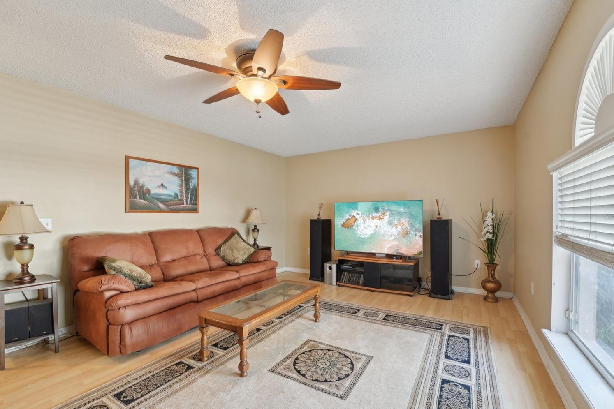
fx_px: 256
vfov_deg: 77.2
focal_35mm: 15
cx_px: 311
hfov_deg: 100.4
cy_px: 216
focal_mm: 14
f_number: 8
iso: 200
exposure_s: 1/2
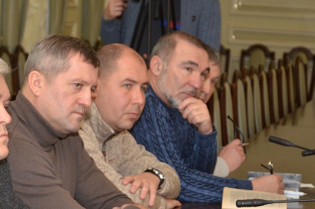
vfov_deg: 8.1
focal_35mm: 168
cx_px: 73
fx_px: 1467
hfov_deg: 12.2
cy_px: 154
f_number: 5.3
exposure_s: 1/200
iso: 800
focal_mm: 66
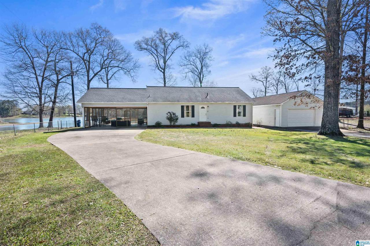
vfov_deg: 68.8
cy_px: 123
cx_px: 185
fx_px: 180
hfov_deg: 91.7
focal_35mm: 18
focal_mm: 17.5
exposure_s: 1/80
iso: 100
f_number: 8
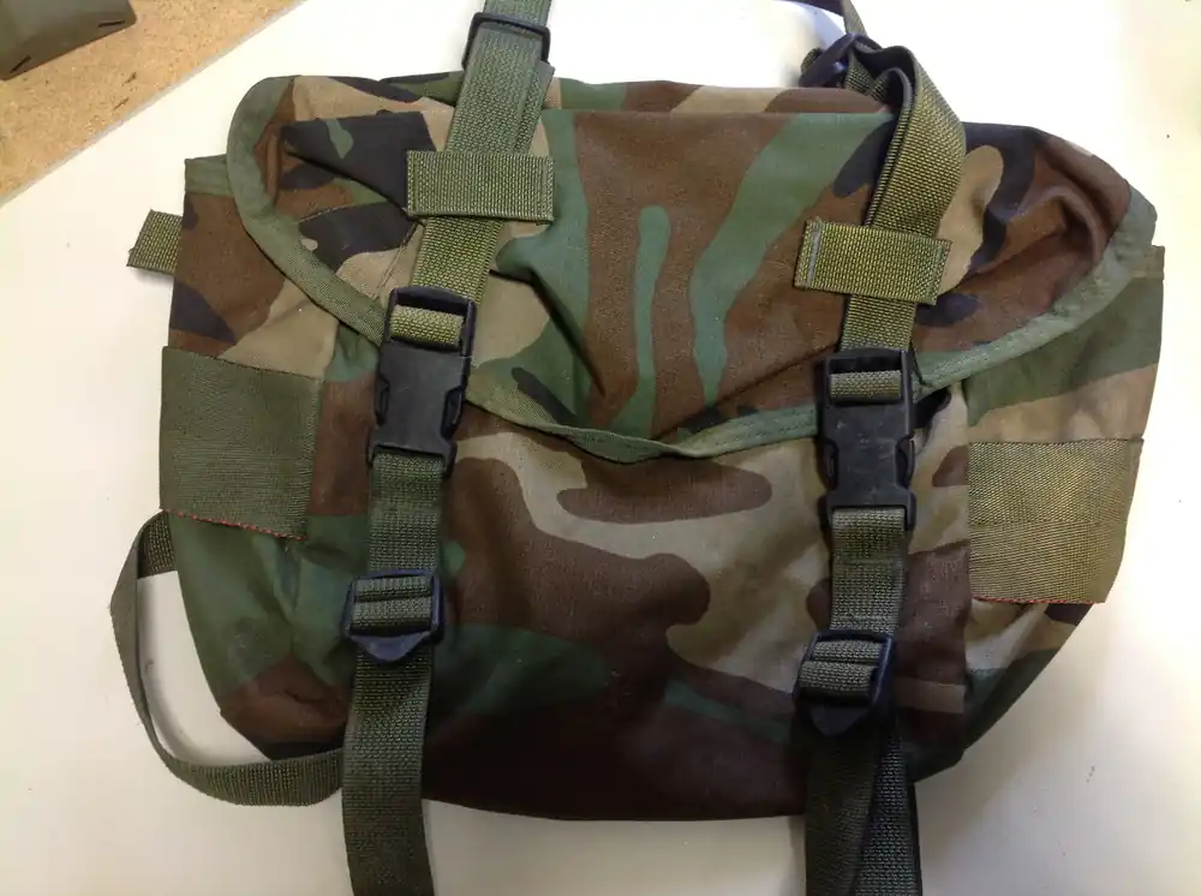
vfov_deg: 40.6
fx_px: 1212
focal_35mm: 35
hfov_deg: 52.7
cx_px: 600
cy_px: 448
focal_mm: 4.28
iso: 100
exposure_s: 1/15
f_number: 2.4
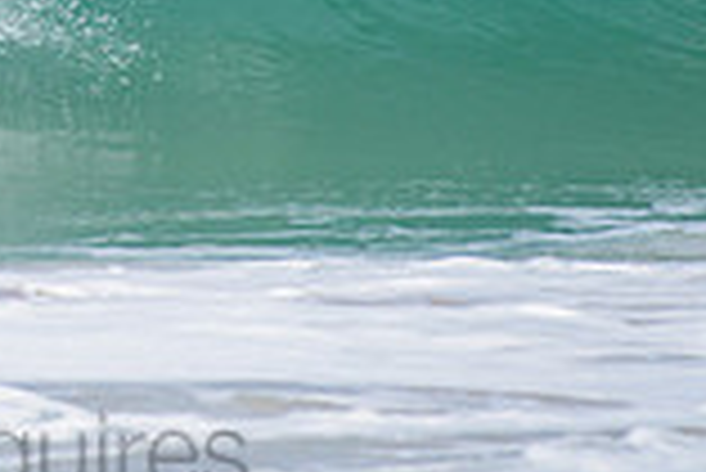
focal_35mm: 1844
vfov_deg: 0.7
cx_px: -99
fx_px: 36196
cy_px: -294
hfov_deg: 1.1
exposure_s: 1/2000
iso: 250
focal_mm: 500
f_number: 5.6
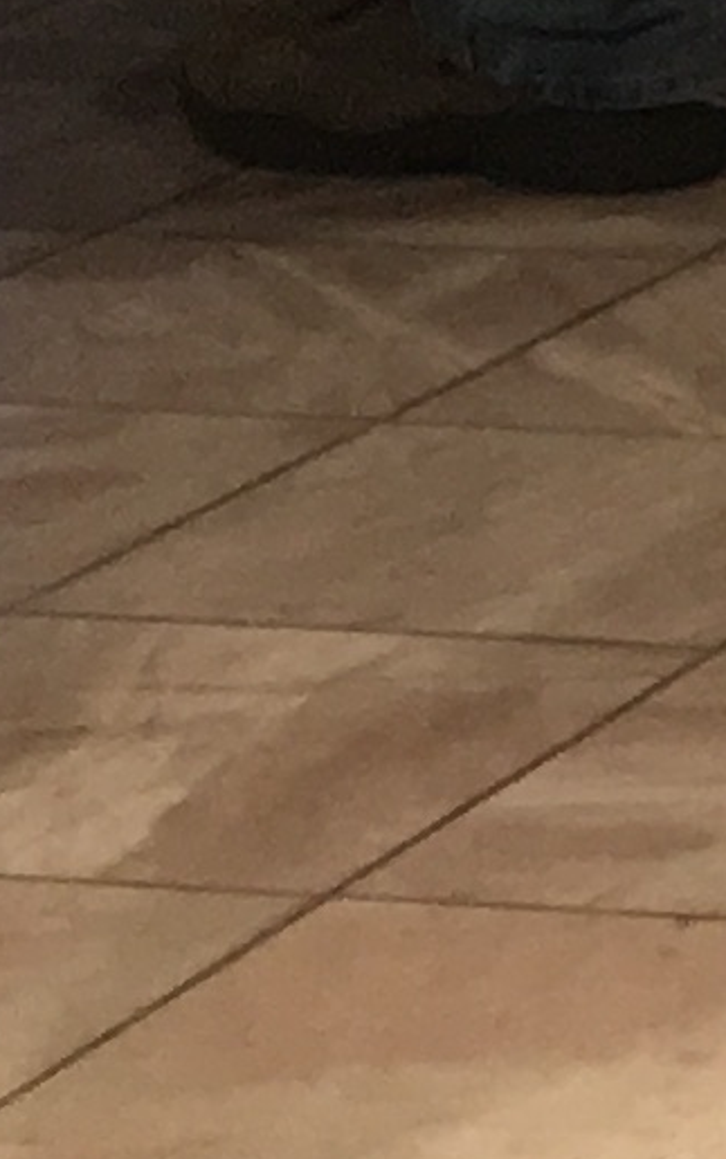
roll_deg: -0.2
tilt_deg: -0.3
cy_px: -1379
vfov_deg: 8.2
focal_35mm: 240
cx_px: 2956
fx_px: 7589
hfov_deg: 4.9
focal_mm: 4.15
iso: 50
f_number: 2.2
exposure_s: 1/30
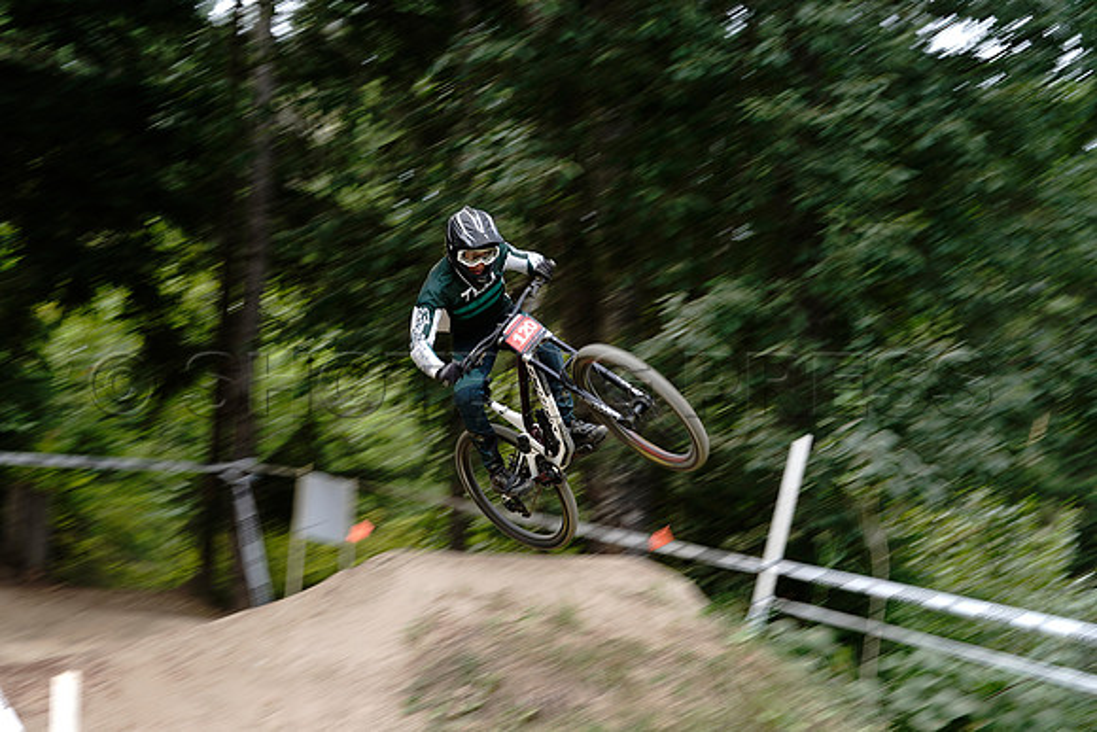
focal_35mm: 70
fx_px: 2133
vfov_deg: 19.5
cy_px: 366
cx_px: 548
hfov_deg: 28.8
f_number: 5
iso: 50
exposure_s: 1/60
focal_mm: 70
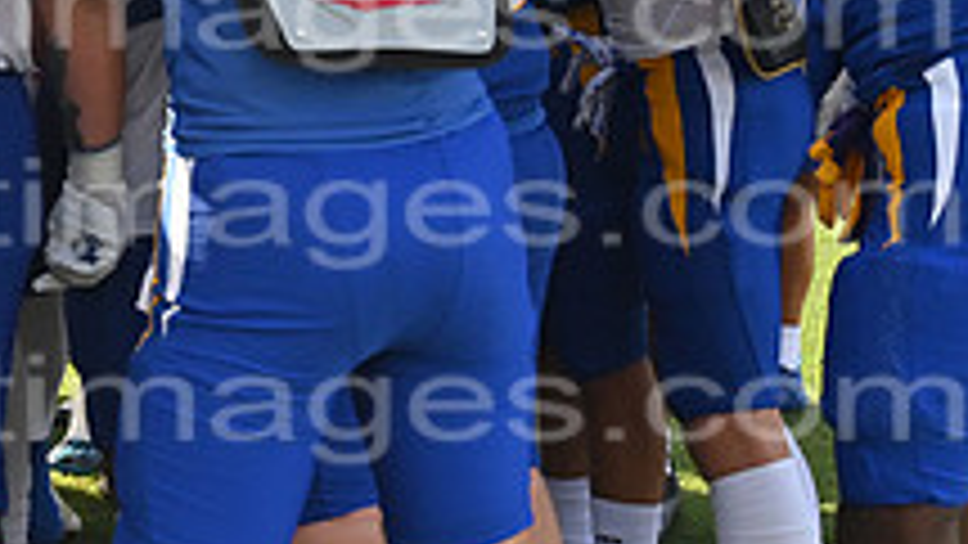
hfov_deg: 18.8
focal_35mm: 110
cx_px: -54
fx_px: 2824
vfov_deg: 10.9
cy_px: -81
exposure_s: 1/8000
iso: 1600
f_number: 4
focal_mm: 39
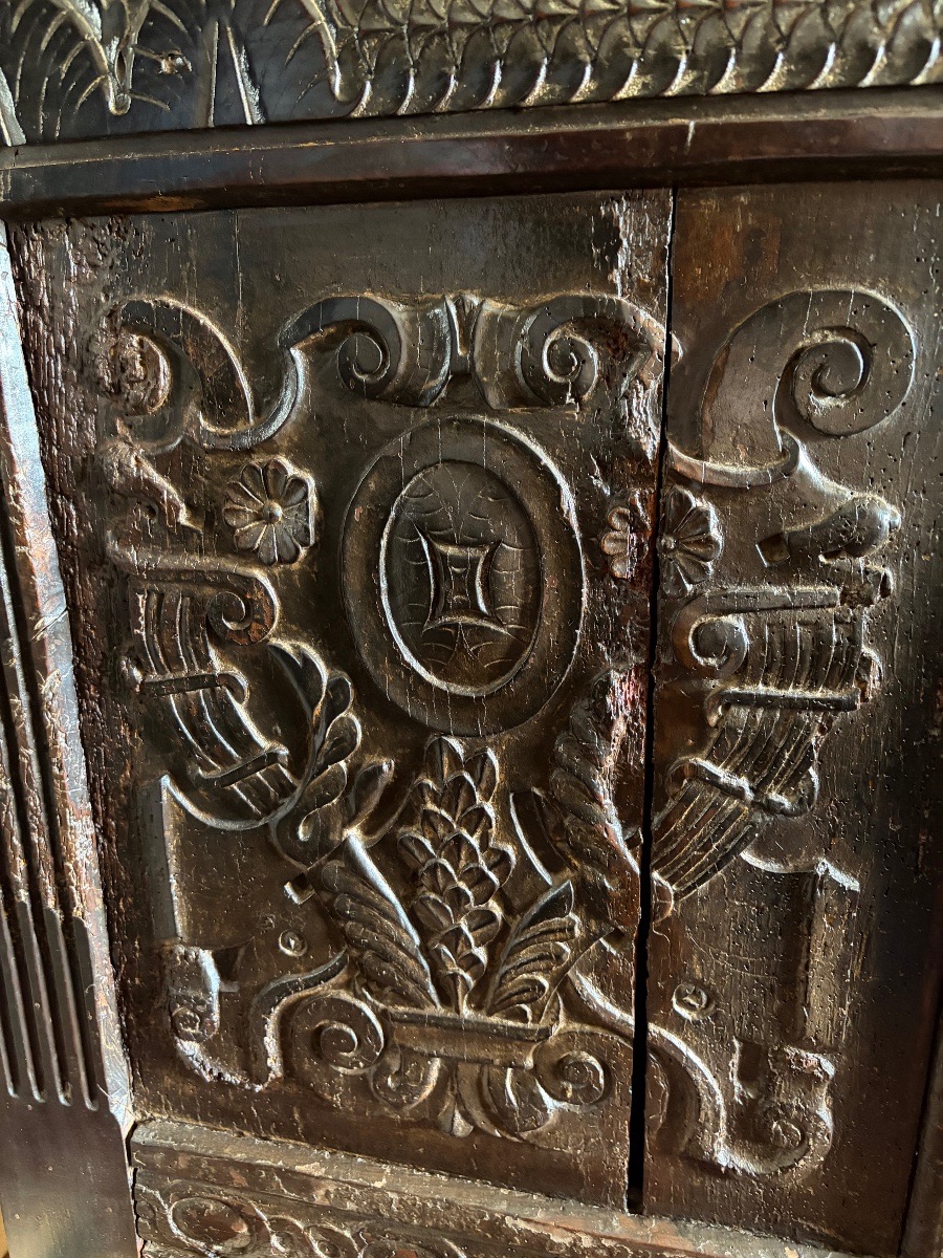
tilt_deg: -18.5
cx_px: 472
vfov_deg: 67.3
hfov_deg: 53.1
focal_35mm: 26
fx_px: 944
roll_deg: +1.2
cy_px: 629
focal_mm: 5.96
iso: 640
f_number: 1.6
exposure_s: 1/30
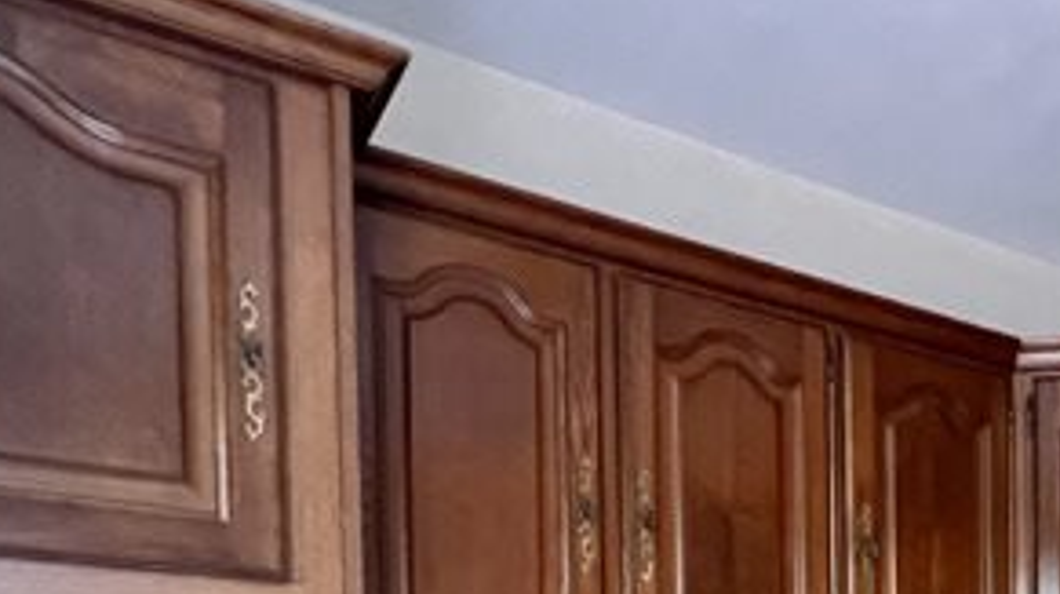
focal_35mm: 39
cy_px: 835
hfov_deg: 45.6
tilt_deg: -1.6
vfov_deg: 24.9
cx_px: 998
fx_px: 1095
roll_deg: +2.0
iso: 1000
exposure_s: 1/60
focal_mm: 1.57
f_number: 1.8
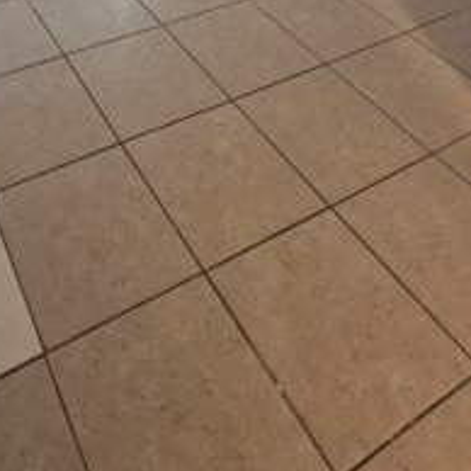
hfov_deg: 41.6
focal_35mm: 38
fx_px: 585
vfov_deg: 26.4
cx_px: 83
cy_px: -282
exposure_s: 1/60
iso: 1250
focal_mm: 2.2
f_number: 2.2
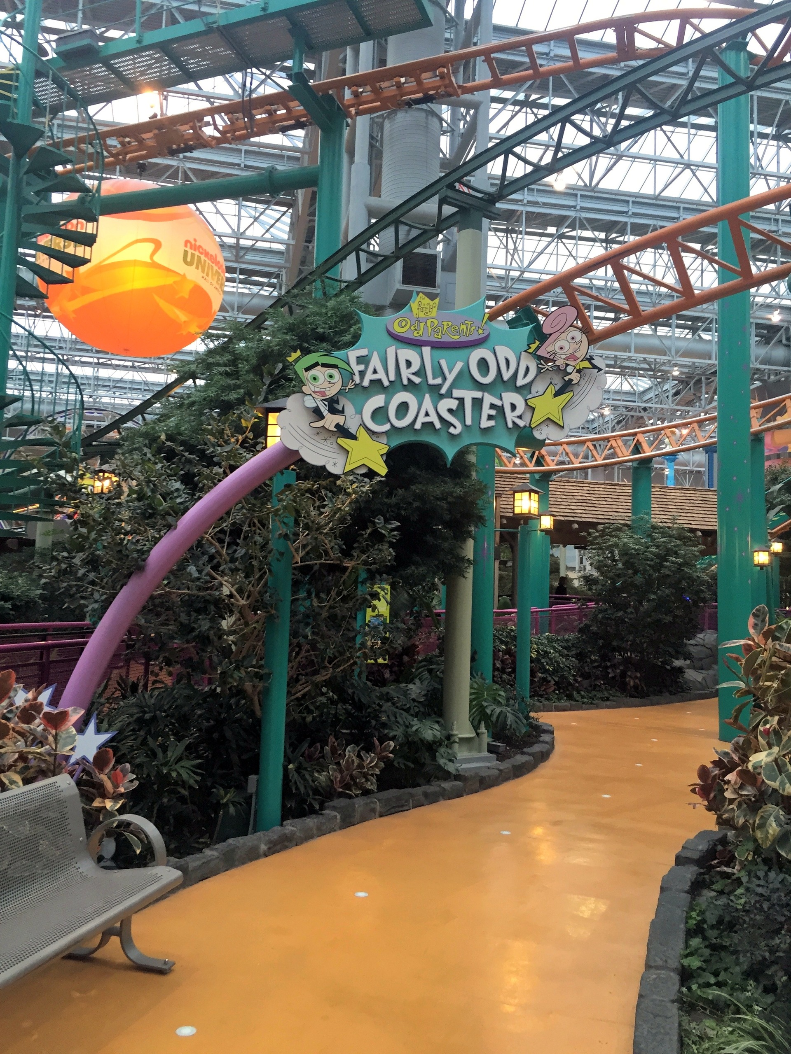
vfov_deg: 61.7
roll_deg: -2.5
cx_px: 396
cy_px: 527
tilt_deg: +7.1
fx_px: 884
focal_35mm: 29
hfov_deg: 48.2
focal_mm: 4.15
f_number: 2.2
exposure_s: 1/30
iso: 80
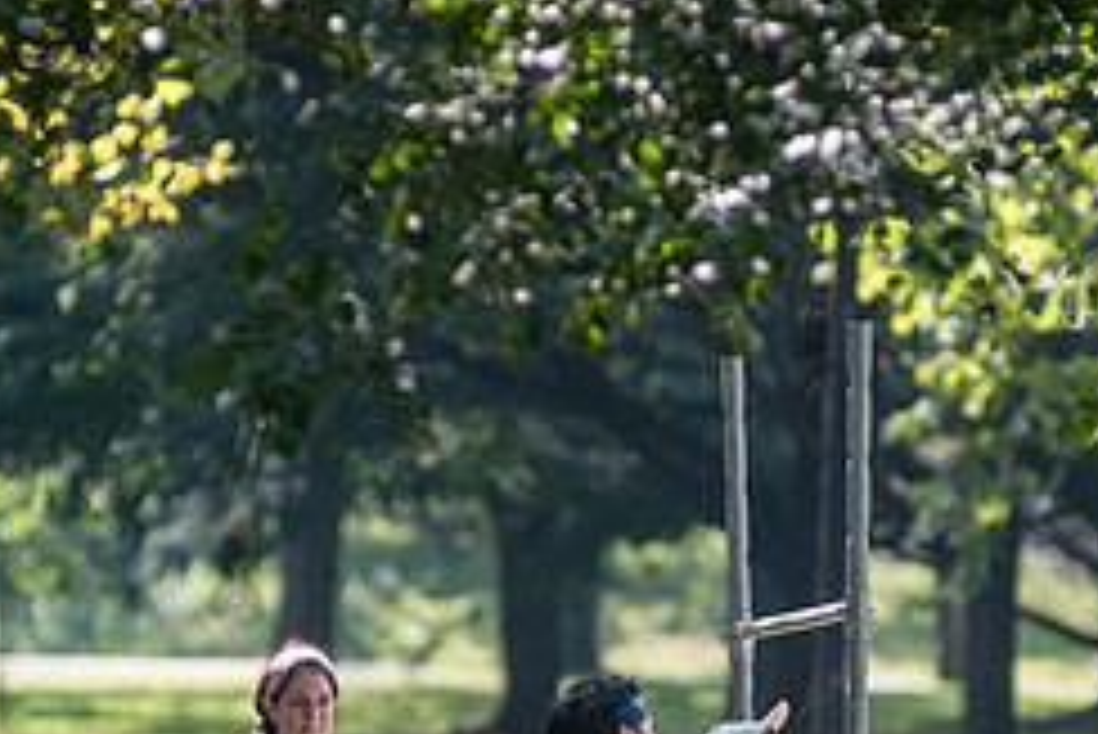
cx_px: 729
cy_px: 673
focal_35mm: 651
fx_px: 19866
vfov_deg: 2.1
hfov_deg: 3.2
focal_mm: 200
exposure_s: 1/1250
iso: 500
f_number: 3.5
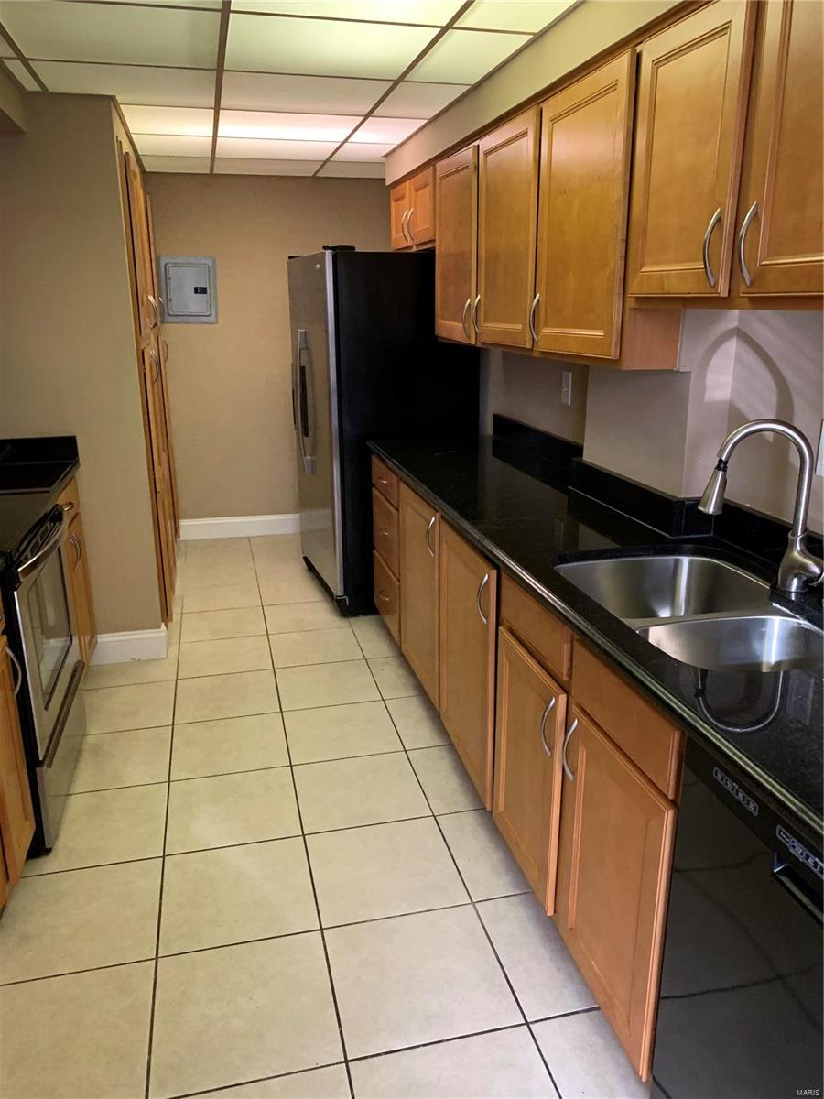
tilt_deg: -13.8
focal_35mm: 26
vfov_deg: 67.3
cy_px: 550
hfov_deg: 53.1
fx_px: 825
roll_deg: -1.1
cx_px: 412
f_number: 1.8
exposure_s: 1/30
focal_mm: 4.25
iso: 320
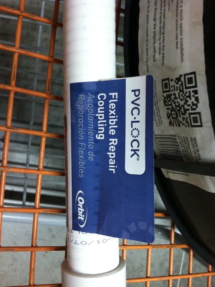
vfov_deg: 52.7
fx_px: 290
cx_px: 108
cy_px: 144
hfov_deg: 40.6
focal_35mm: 35
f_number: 2.8
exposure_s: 1/15
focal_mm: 3.85
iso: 160
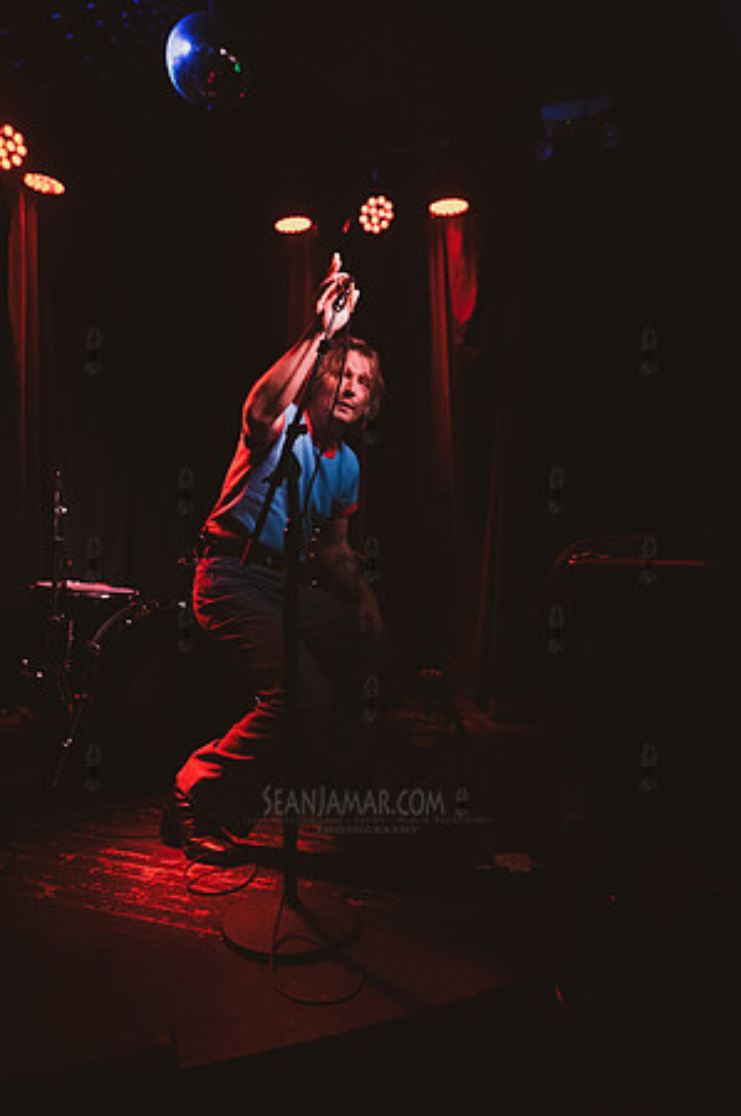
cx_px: 370
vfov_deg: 73.8
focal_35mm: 24
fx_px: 743
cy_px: 558
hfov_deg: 53.0
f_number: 3.5
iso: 10000
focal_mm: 24
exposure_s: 1/400
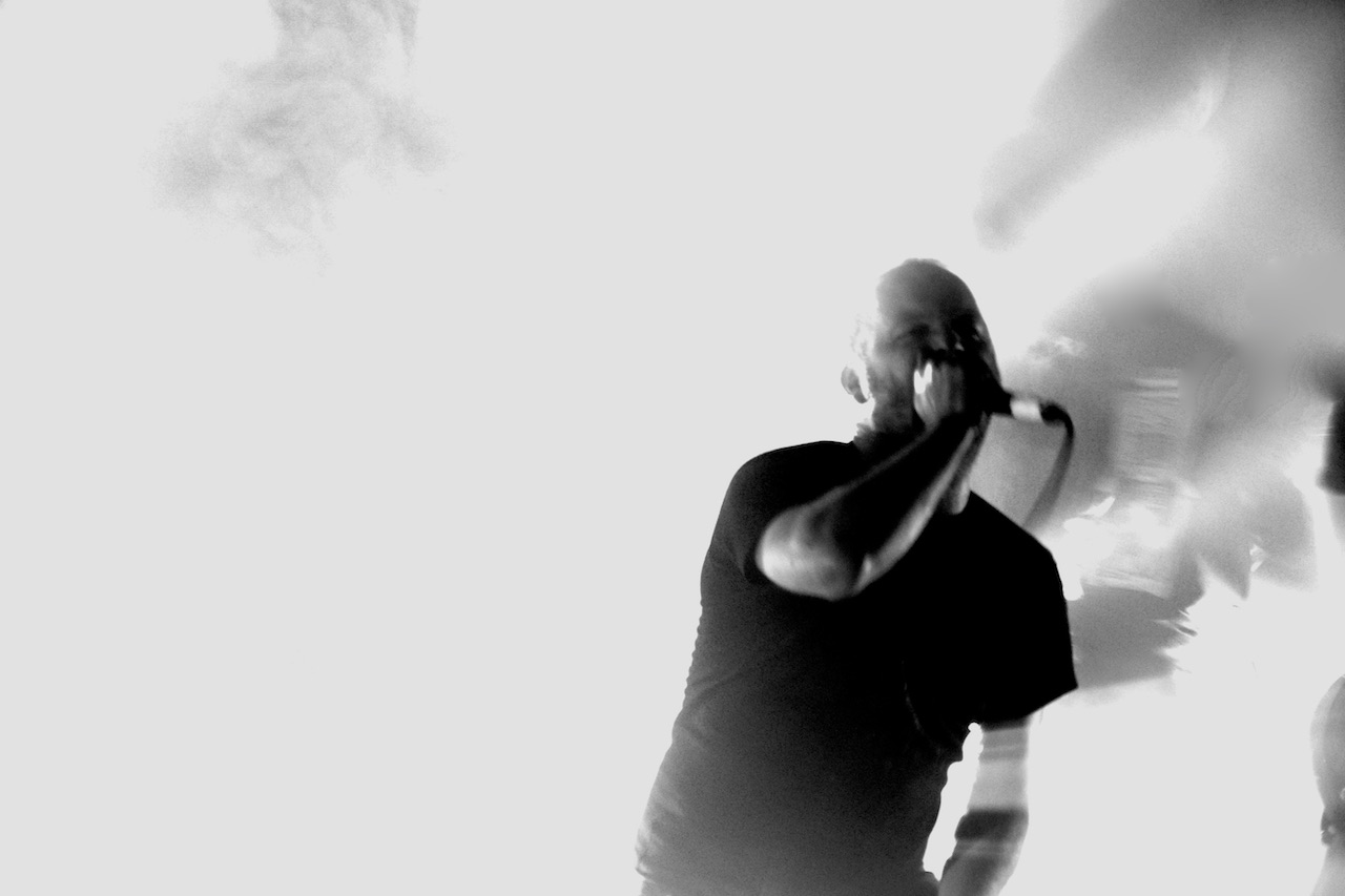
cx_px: 672
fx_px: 4856
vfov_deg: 10.5
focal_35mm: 130
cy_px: 448
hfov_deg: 15.8
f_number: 3.9
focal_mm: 47.46
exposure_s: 1/8
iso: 1600
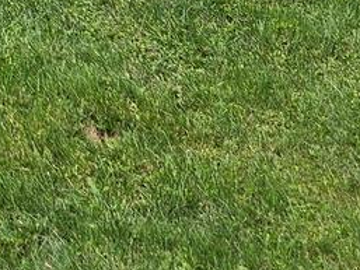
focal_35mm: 129
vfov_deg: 10.5
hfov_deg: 13.1
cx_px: -374
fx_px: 1342
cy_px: -288
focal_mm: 5.4
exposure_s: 1/2517
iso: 25
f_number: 1.8
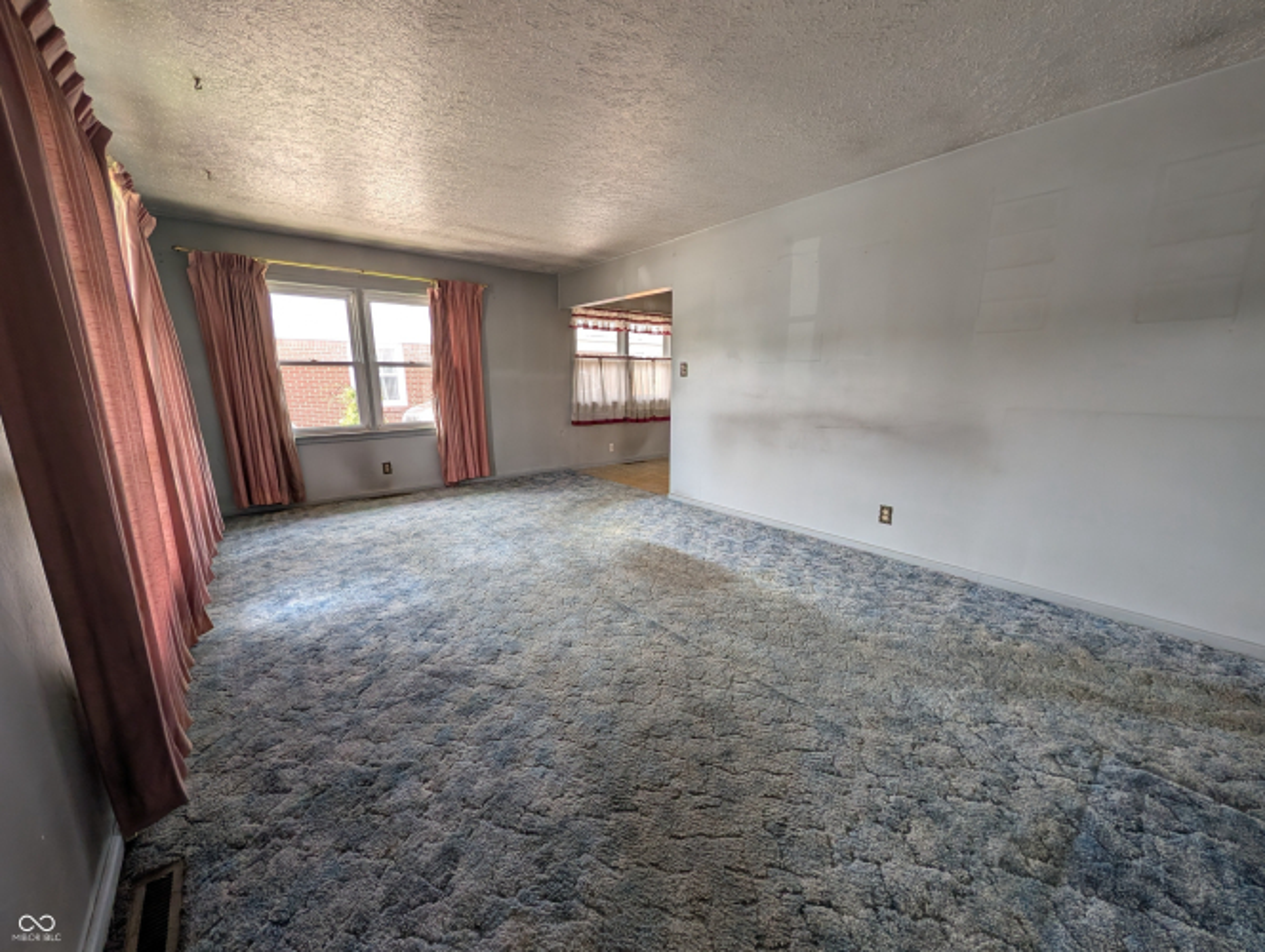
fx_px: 439
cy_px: 476
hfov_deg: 110.5
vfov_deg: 94.6
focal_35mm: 12
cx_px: 632
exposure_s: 1/84.3
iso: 48
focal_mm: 2.02
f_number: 1.7
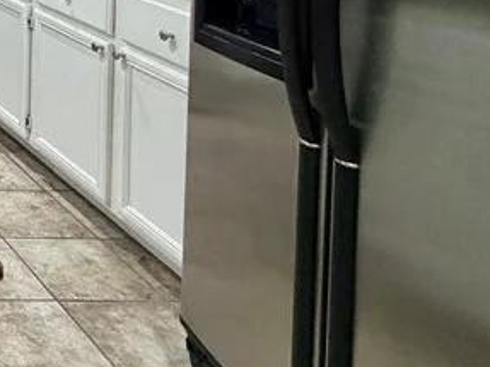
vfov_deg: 24.6
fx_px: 707
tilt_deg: -3.9
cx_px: -365
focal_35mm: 50
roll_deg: +0.1
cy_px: -131
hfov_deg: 23.1
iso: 500
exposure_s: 1/60
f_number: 2.2
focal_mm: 2.22
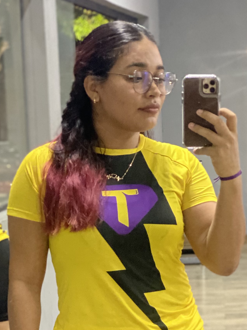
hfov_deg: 12.0
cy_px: 281
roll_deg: +2.2
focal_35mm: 123
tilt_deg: -7.0
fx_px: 1171
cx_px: 114
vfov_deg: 15.9
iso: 400
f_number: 2
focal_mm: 6
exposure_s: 1/15
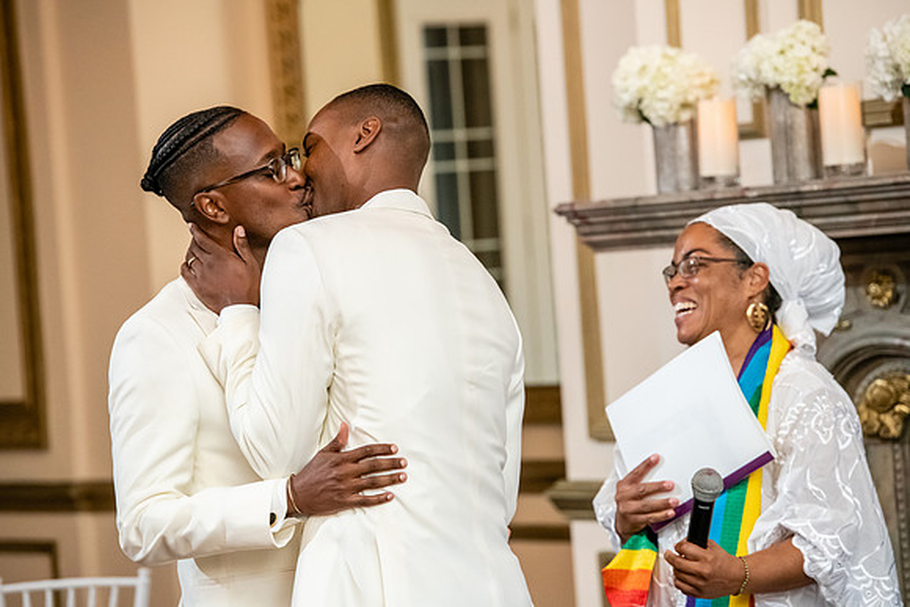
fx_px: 3919
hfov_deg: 13.2
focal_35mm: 155
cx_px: 455
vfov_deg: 8.9
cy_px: 304
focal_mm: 155
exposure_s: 1/250
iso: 2500
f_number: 4.5
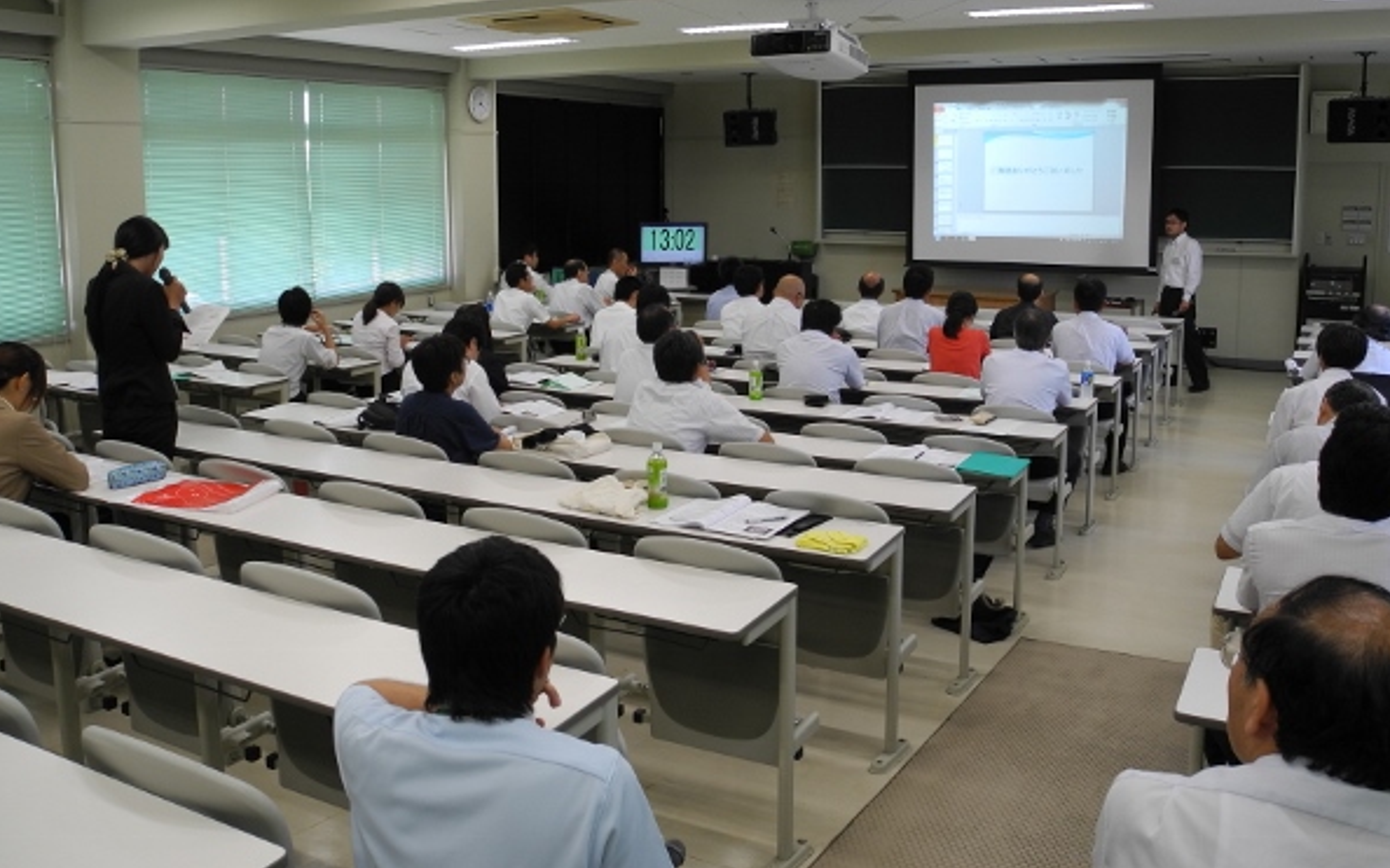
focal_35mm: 32
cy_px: 330
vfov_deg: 39.2
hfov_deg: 59.7
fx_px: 1212
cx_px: 695
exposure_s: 1/60
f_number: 2.8
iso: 100
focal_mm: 6
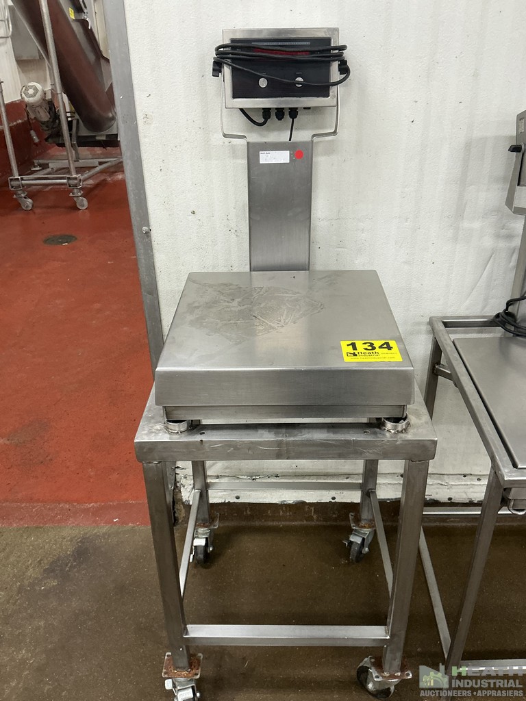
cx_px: 263
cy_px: 350
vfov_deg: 63.4
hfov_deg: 49.7
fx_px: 567
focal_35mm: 28
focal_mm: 3
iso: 80
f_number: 1.8
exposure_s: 1/60
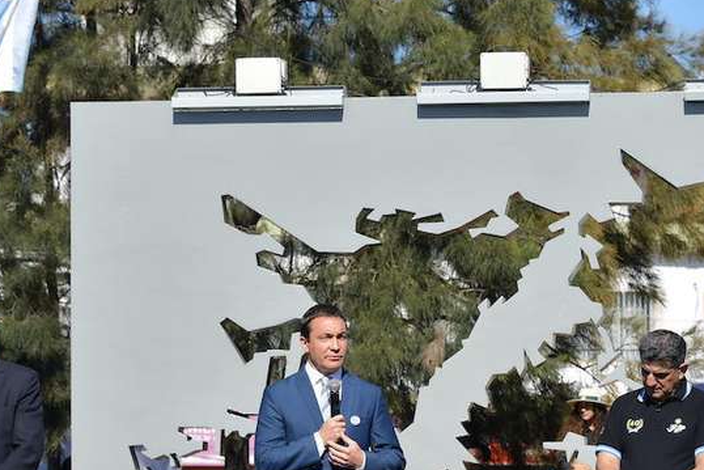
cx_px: 485
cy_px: 429
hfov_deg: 10.3
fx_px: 3912
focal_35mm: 200
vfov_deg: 6.9
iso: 100
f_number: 5
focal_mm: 70
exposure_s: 1/1000
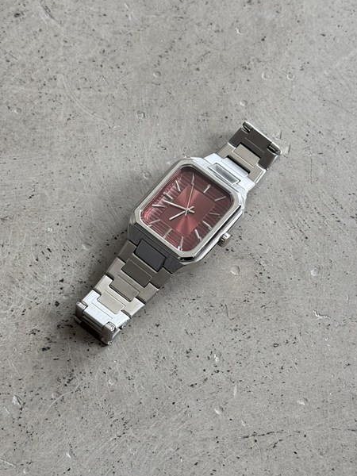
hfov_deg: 22.9
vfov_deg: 30.3
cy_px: 233
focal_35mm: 64
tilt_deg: -66.7
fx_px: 880
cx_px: 175
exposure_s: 1/272
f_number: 1.78
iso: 80
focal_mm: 6.76
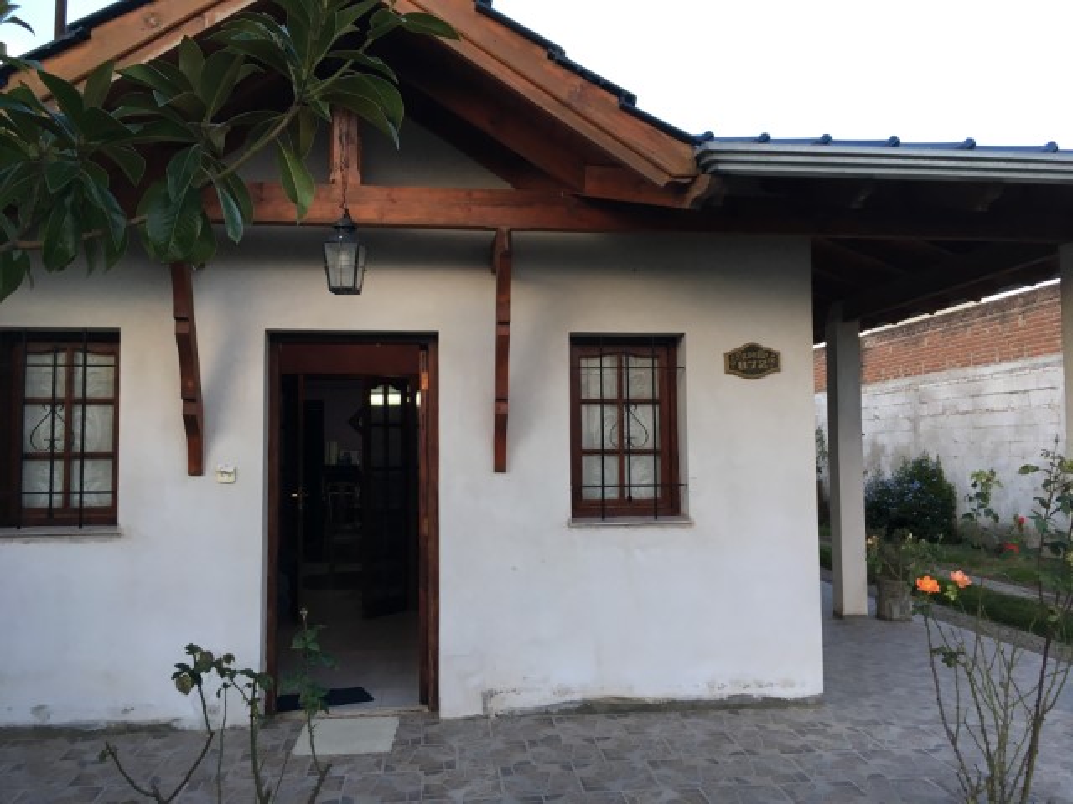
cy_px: 402
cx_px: 536
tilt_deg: +1.6
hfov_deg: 61.7
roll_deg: -0.4
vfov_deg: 48.2
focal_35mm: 29
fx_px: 899
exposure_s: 1/33
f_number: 2.2
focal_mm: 4.15
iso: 32
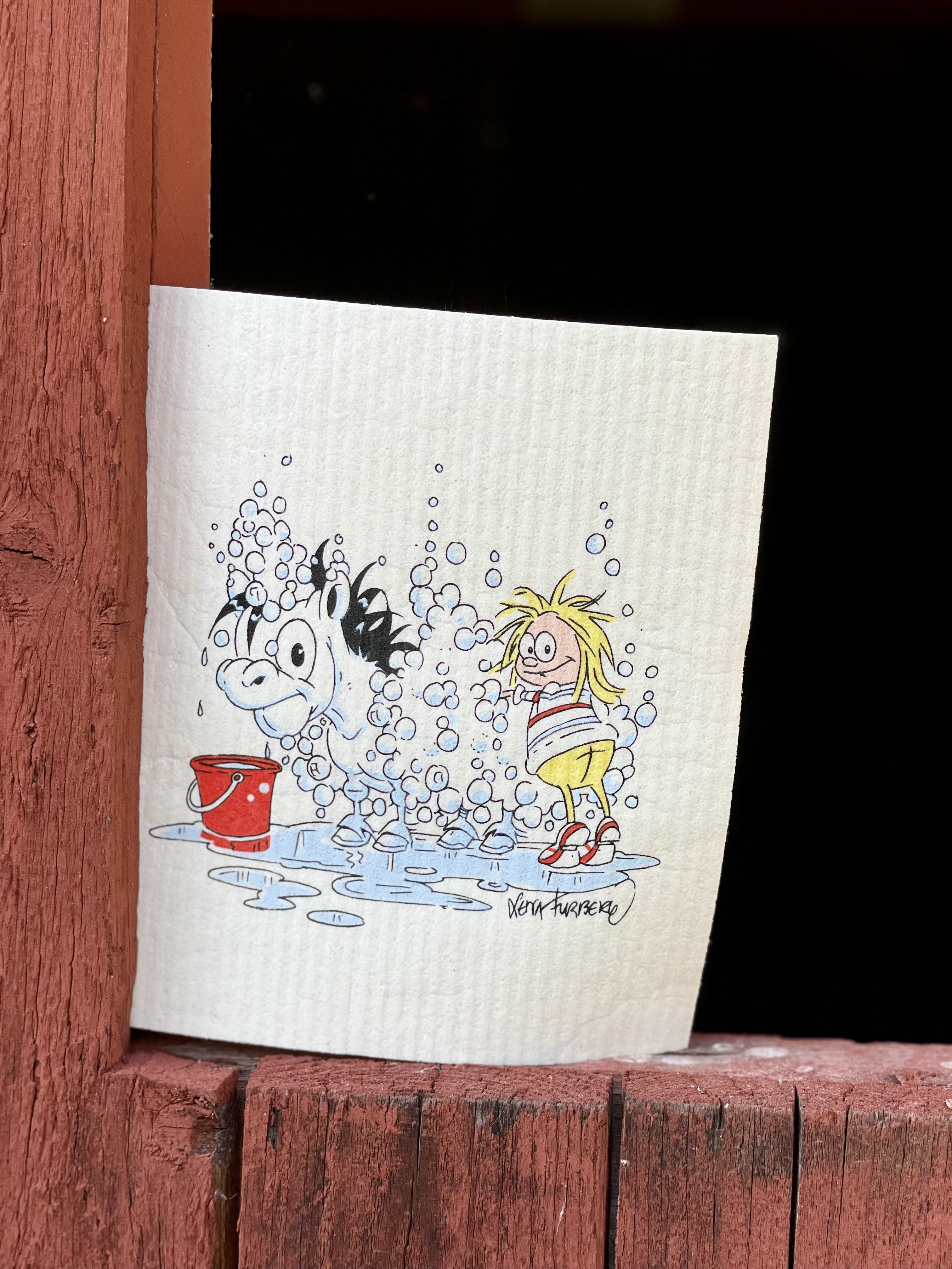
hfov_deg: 28.0
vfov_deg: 36.8
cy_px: 634
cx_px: 476
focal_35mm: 52
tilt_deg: -4.3
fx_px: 1907
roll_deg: -1.1
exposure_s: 1/331
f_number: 2
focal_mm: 6
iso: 32
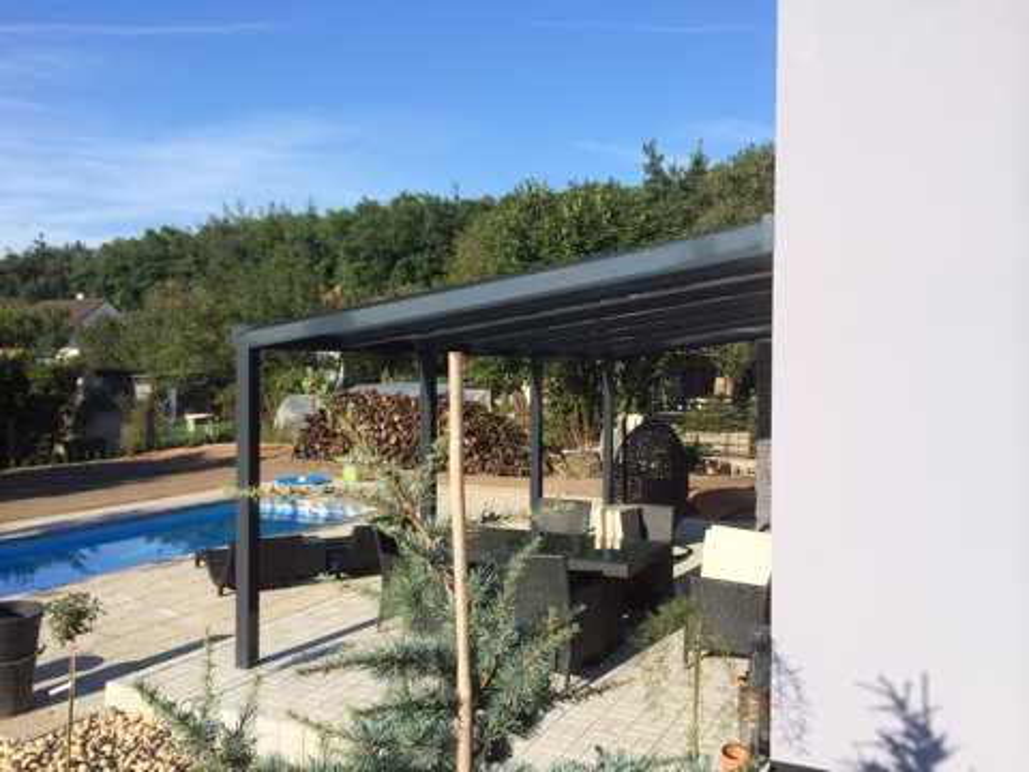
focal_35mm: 30
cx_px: 514
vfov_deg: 46.8
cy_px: 386
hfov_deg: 60.0
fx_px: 892
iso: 32
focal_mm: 4.12
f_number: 2.2
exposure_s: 1/1709
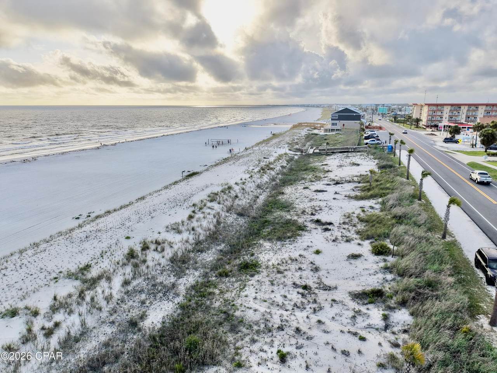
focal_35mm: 24
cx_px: 248
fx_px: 345
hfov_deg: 71.6
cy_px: 186
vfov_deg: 56.8
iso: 400
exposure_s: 1/1600
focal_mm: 8.67
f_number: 1.8
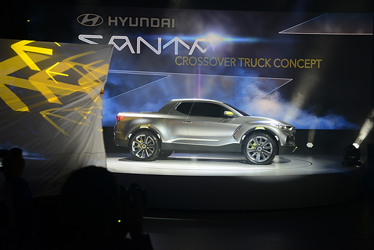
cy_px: 125
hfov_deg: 46.4
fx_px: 436
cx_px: 187
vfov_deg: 31.9
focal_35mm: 42
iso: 800
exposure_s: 1/80
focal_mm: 42
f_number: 5.6
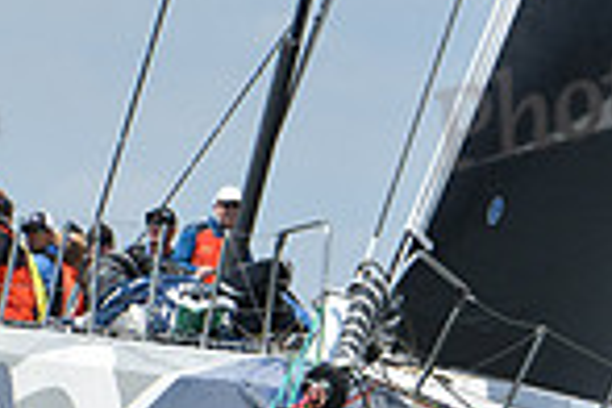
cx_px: 221
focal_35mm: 769
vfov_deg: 1.8
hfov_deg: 2.7
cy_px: 339
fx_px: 13072
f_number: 7.1
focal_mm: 195
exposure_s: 1/1250
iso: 250
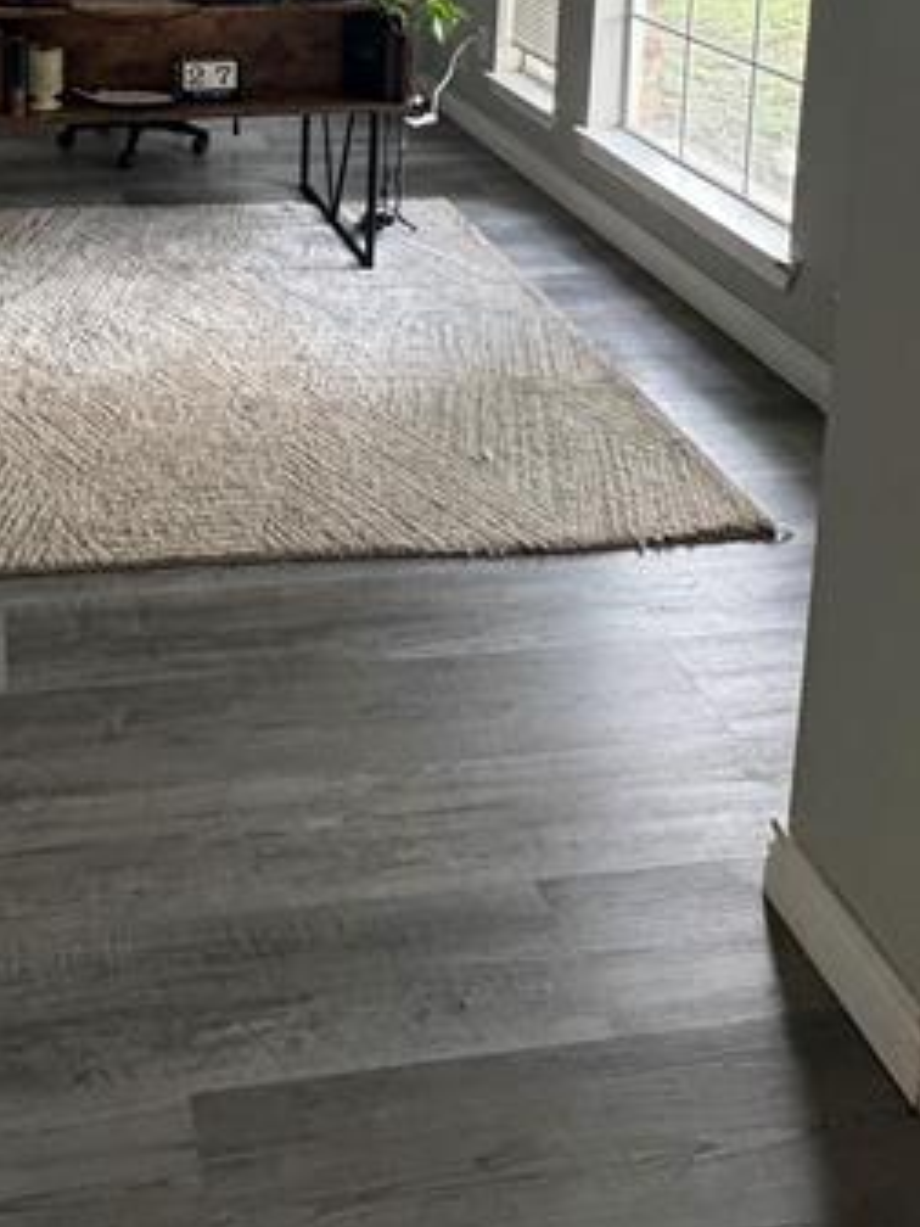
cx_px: 110
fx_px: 1134
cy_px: -99
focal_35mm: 32
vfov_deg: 44.5
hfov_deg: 41.1
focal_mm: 2.22
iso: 320
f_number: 2.2
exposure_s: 1/70
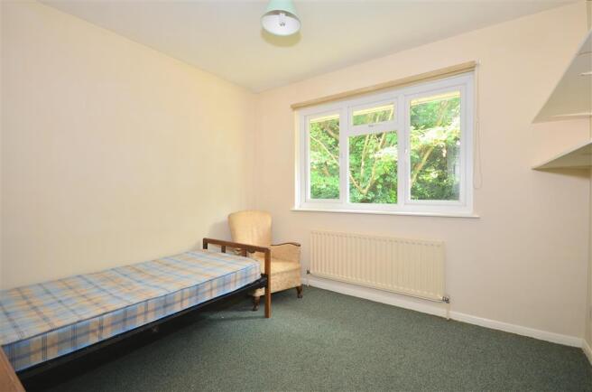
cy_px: 196
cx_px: 296
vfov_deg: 77.0
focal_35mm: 15
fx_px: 246
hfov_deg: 100.5
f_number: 5
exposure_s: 1/13
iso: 200
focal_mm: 10
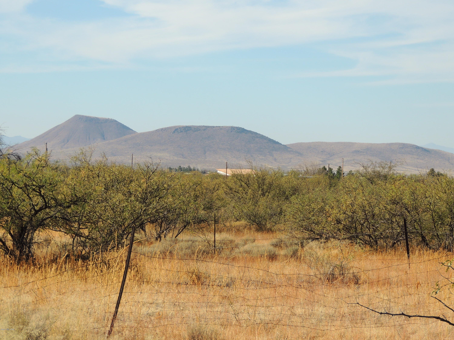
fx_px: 1902
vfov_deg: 10.2
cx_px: 227
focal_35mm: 145
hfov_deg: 13.6
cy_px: 170
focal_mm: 25.8
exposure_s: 1/500
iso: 100
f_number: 4.4
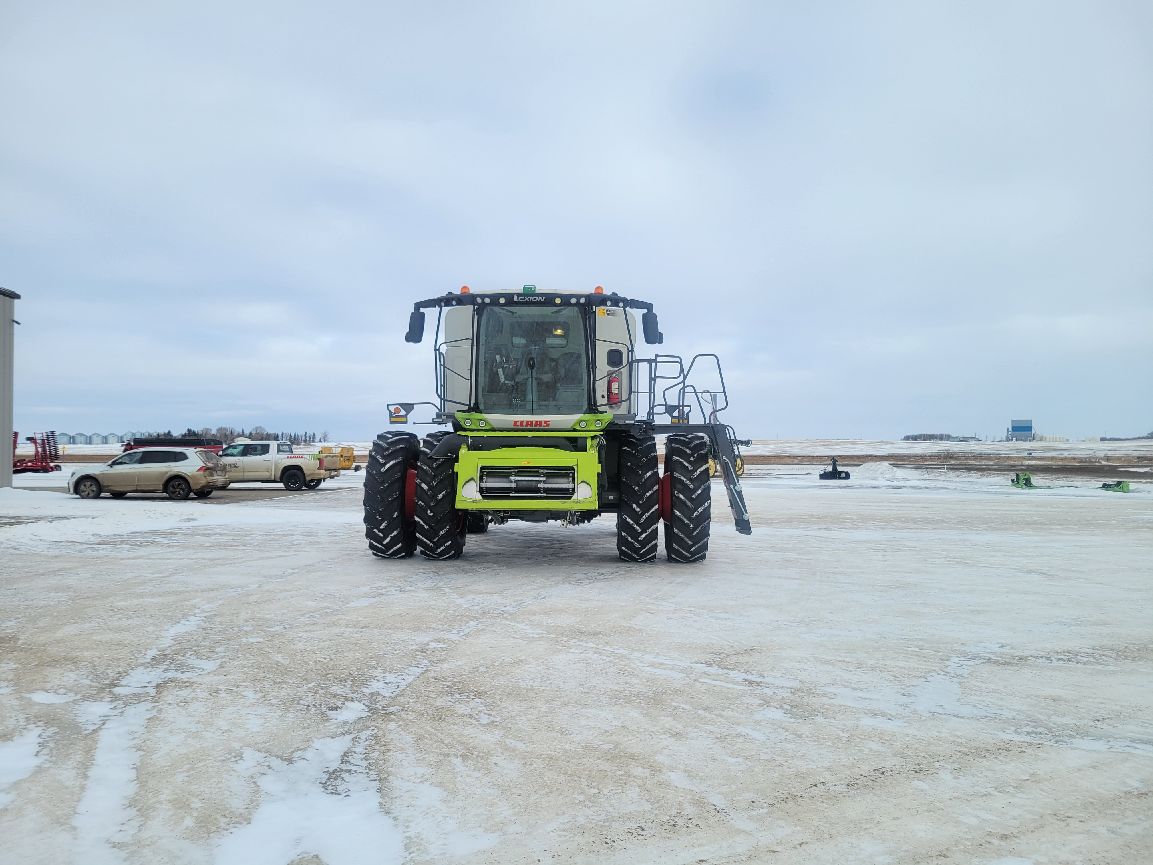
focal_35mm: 26
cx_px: 576
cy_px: 432
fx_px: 866
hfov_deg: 67.3
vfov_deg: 53.1
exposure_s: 1/1804
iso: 40
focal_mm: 5.4
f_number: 1.8
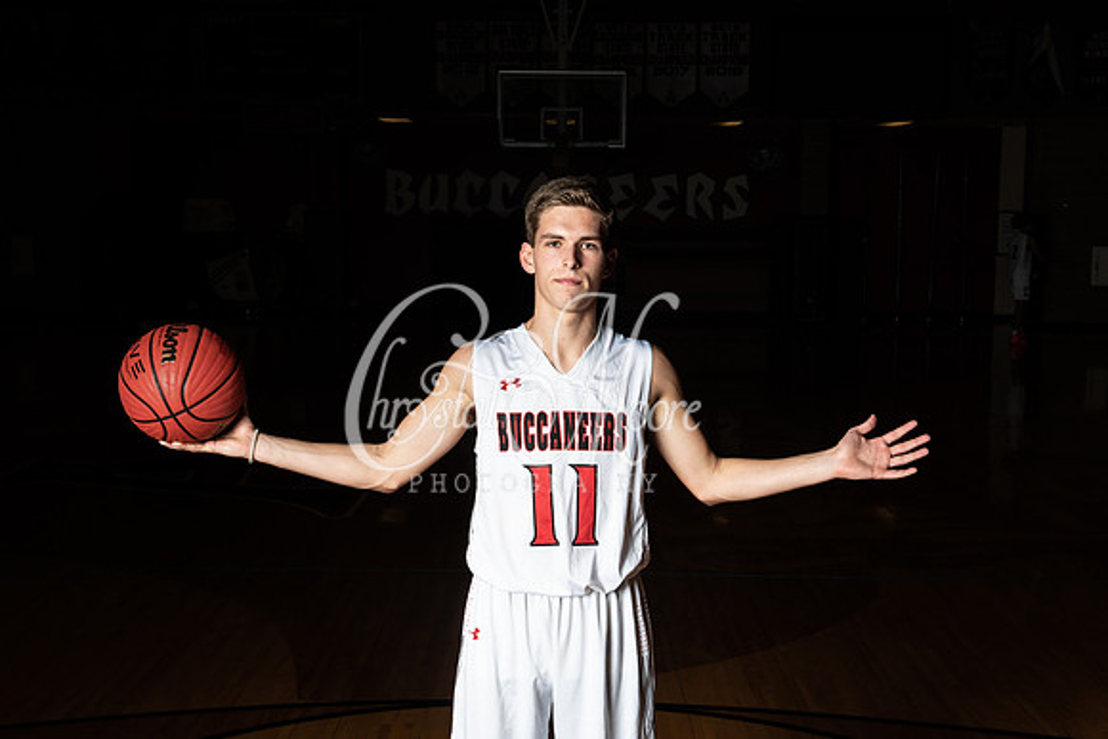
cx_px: 554
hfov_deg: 39.6
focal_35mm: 50
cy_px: 370
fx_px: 1539
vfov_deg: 27.0
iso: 320
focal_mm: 50
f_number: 14
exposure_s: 1/200
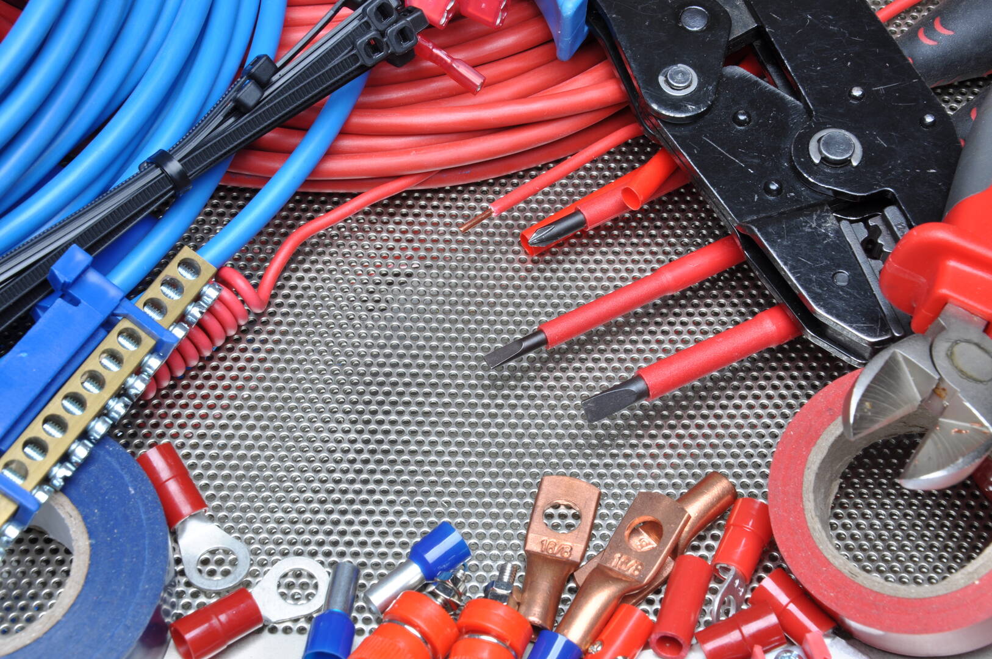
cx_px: 496
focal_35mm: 78
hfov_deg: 26.0
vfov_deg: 17.4
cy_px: 330
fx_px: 2147
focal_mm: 52
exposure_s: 1/60
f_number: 18
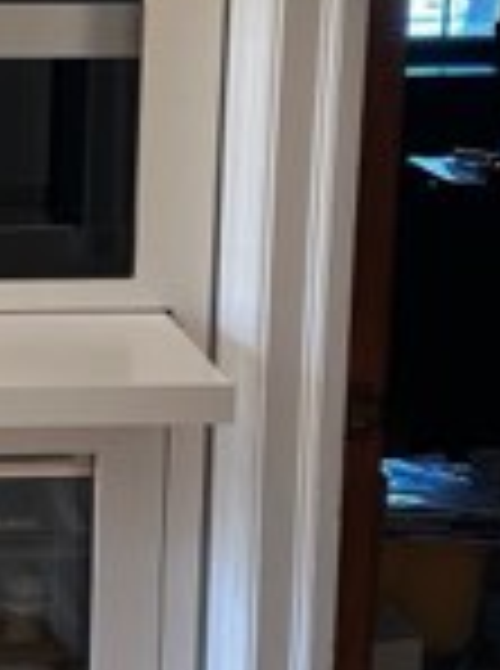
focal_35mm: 84
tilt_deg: -9.9
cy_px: 148
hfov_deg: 16.7
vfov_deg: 23.1
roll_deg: -0.7
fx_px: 1625
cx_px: -113
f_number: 1.78
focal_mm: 6.86
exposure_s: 1/60
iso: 250
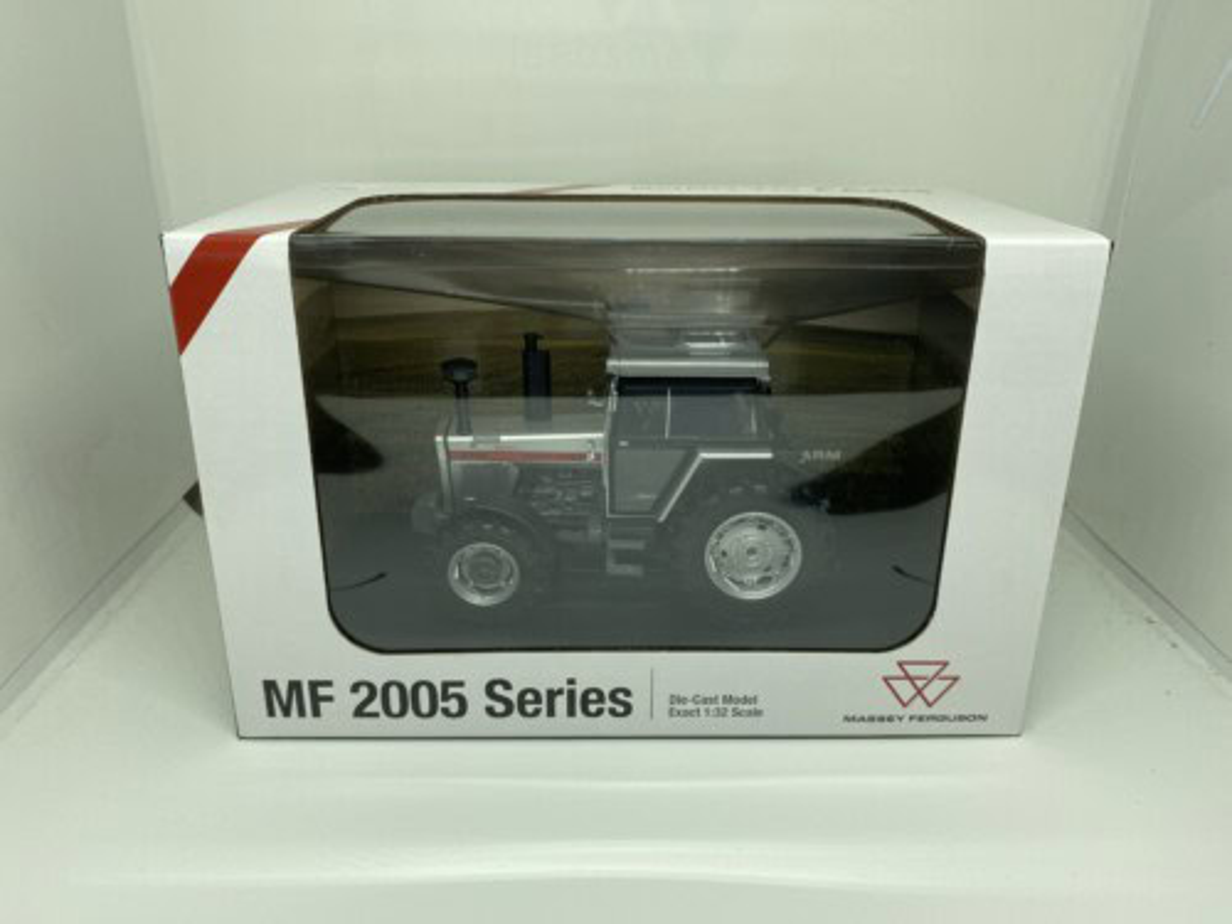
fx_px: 925
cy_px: 462
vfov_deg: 53.1
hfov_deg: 67.3
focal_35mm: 26
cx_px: 616
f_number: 1.8
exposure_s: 1/122
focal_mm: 4.2
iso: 50
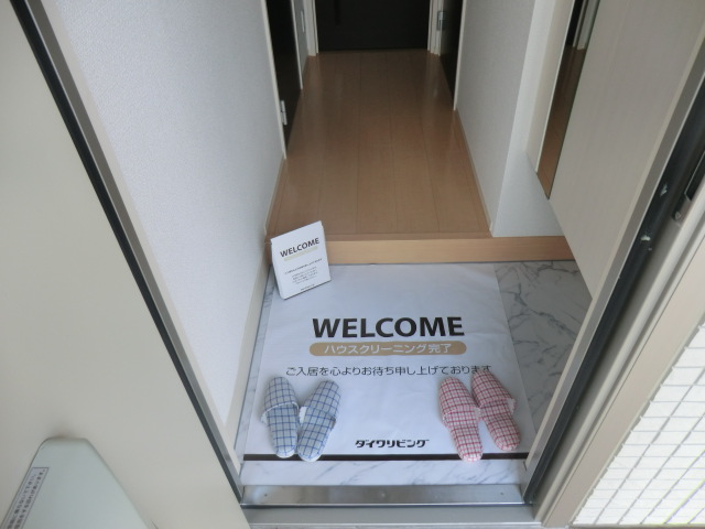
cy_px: 264
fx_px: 489
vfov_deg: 56.8
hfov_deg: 71.6
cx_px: 352
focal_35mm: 24
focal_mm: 4.3
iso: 80
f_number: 3.2
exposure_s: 1/160
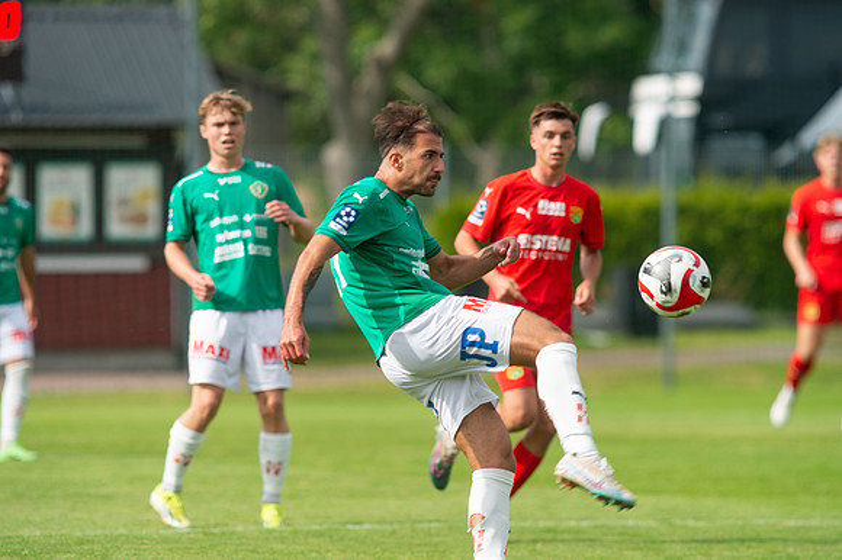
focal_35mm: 420
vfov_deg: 3.3
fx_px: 9817
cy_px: 280
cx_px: 421
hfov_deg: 4.9
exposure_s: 1/1600
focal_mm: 420
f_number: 4.5
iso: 280
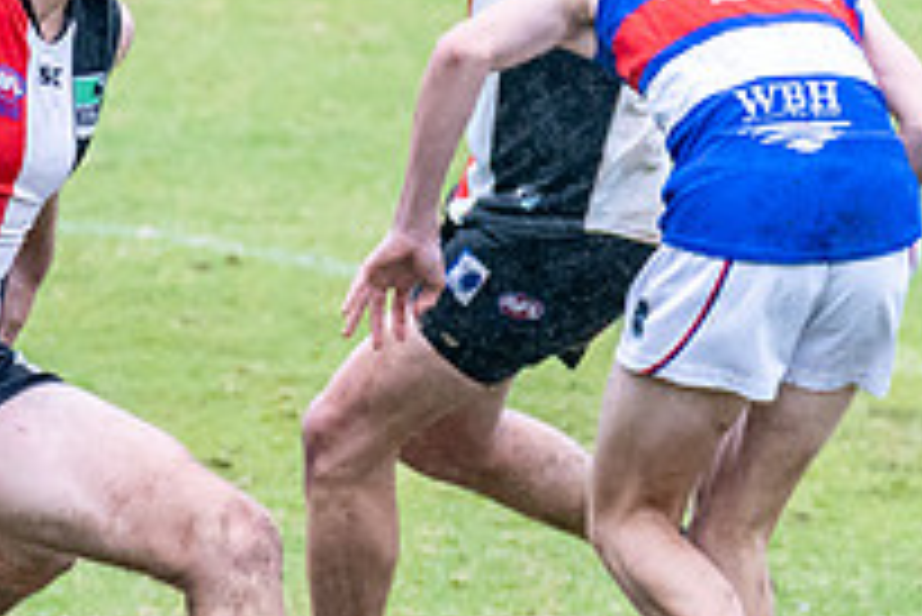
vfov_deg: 0.9
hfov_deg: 1.3
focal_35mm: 1609
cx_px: 245
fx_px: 41236
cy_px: 344
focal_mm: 280
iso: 1250
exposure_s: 1/2000
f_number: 7.1
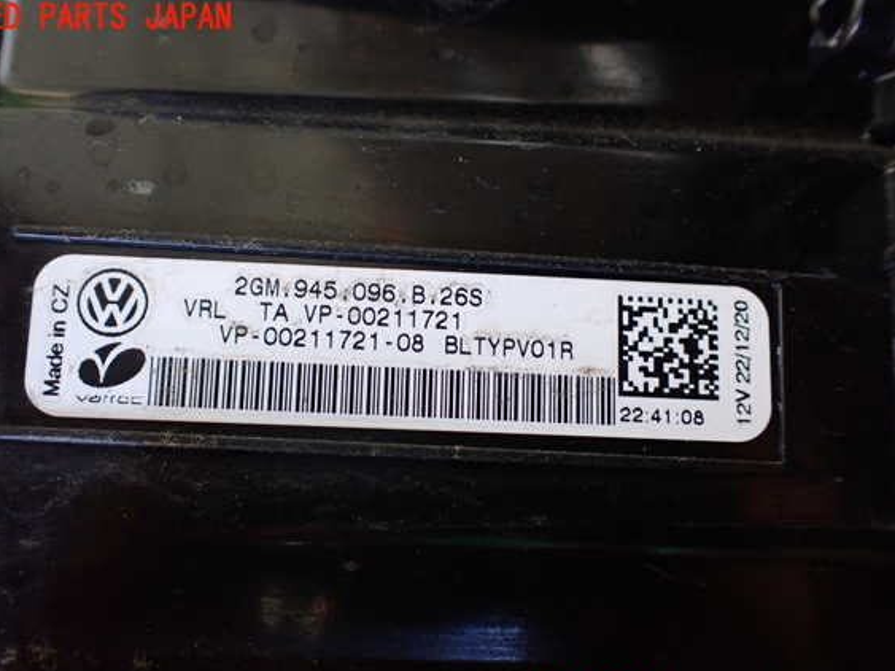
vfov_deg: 44.1
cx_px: 420
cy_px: 356
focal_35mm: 32
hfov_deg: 56.8
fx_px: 827
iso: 800
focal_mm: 5.4
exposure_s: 1/40
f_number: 2.3
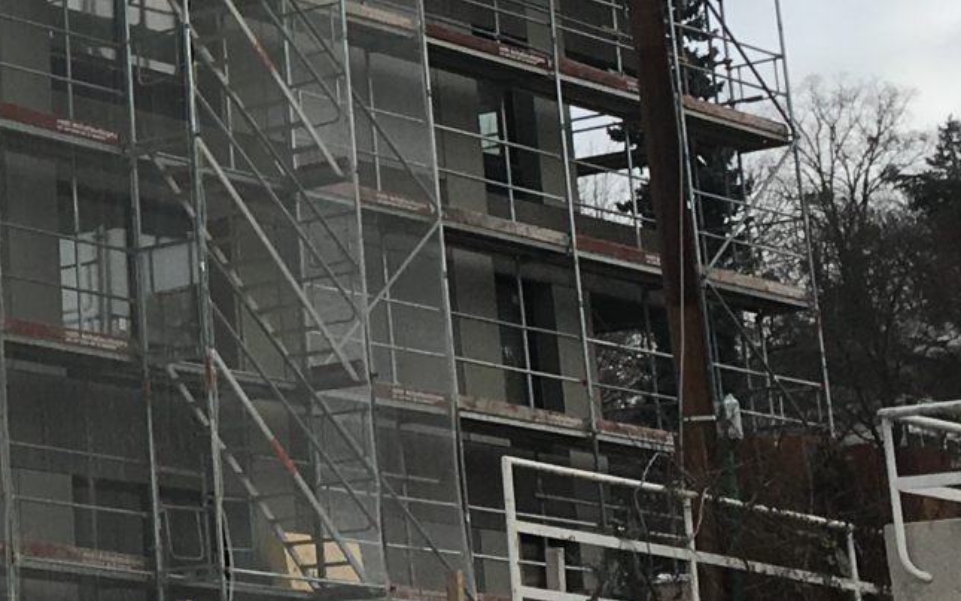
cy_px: -191
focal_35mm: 122
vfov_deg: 10.5
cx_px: -422
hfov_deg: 15.9
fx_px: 3195
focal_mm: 4.15
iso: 25
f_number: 2.2
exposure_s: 1/1374
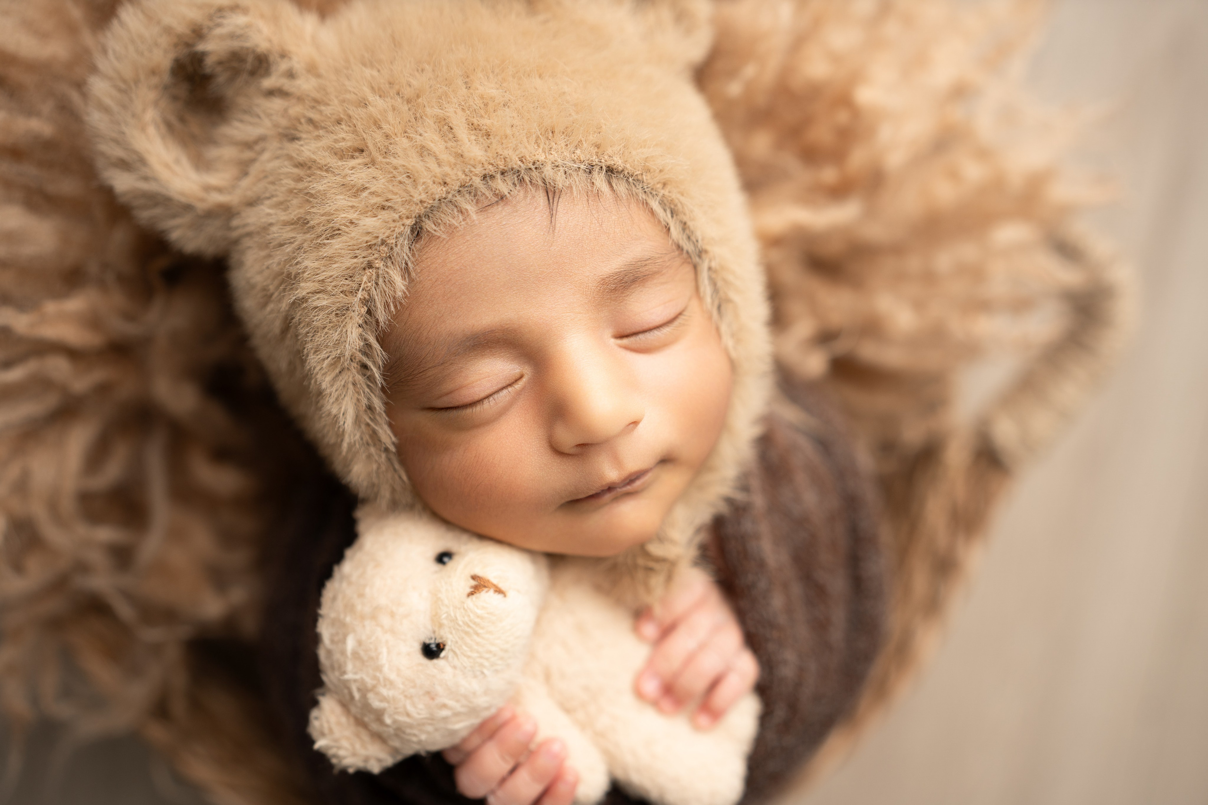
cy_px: 402
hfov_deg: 54.4
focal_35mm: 35
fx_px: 1174
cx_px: 604
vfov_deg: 37.9
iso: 160
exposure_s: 1/200
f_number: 2.5
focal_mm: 35
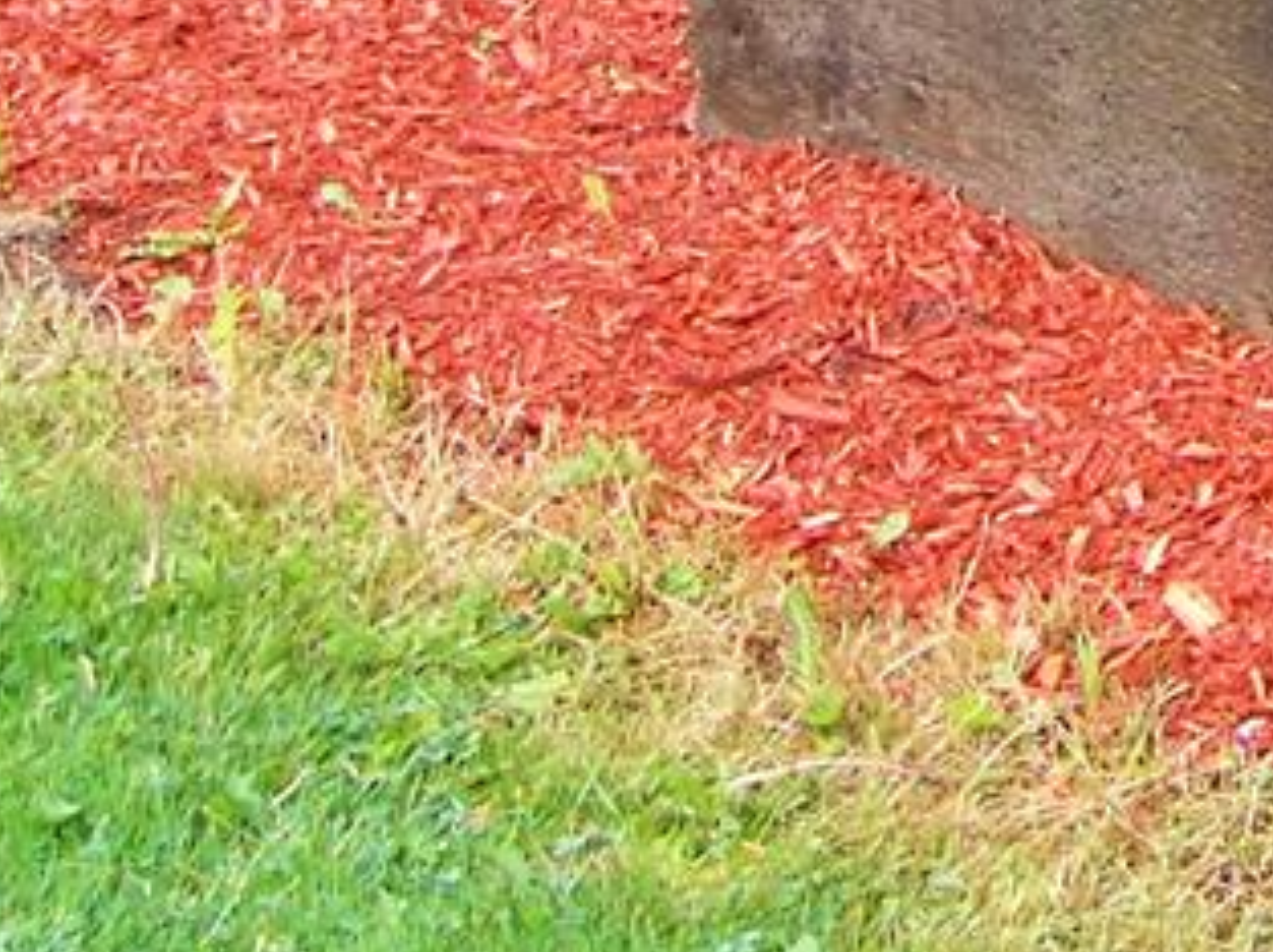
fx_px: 5583
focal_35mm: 152
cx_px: 2017
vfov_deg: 9.1
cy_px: -1062
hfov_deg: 12.3
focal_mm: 5.85
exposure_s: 1/80
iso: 64
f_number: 2.8
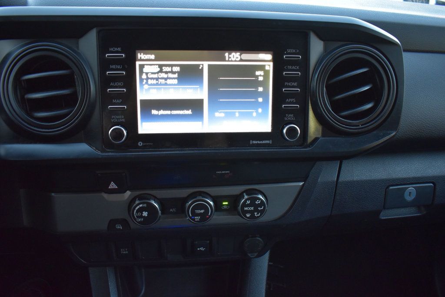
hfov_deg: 61.9
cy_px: 148
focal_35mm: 30
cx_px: 222
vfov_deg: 43.6
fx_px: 371
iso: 1600
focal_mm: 20
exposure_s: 1/10
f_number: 3.5
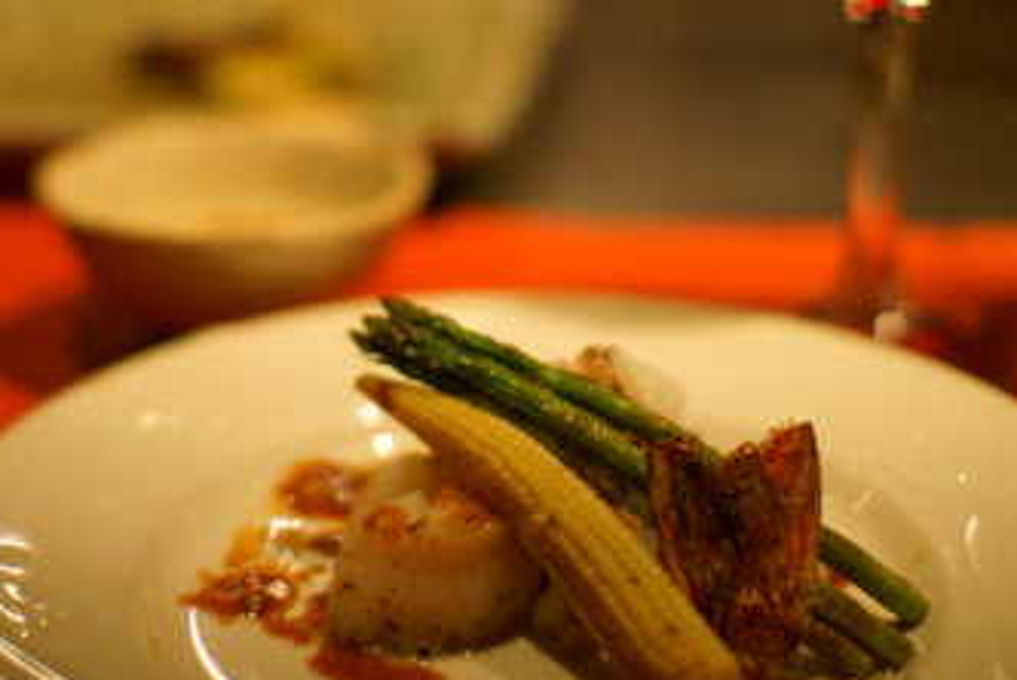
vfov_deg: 20.9
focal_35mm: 65
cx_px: 392
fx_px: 1838
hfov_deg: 30.8
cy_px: 245
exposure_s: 1/125
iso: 200
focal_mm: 30
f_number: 1.4
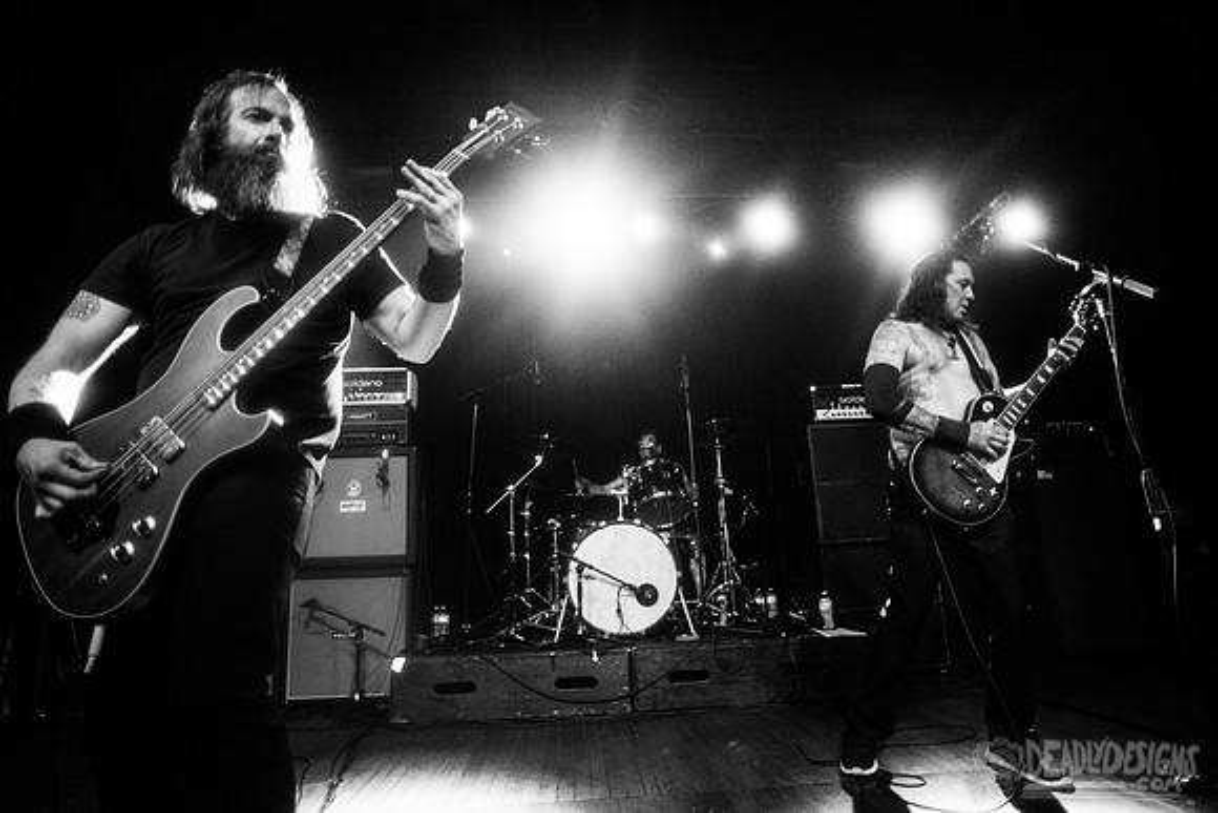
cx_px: 609
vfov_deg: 62.0
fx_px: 677
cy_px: 406
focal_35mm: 20
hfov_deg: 84.0
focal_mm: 20
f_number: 3.2
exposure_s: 1/200
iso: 3200
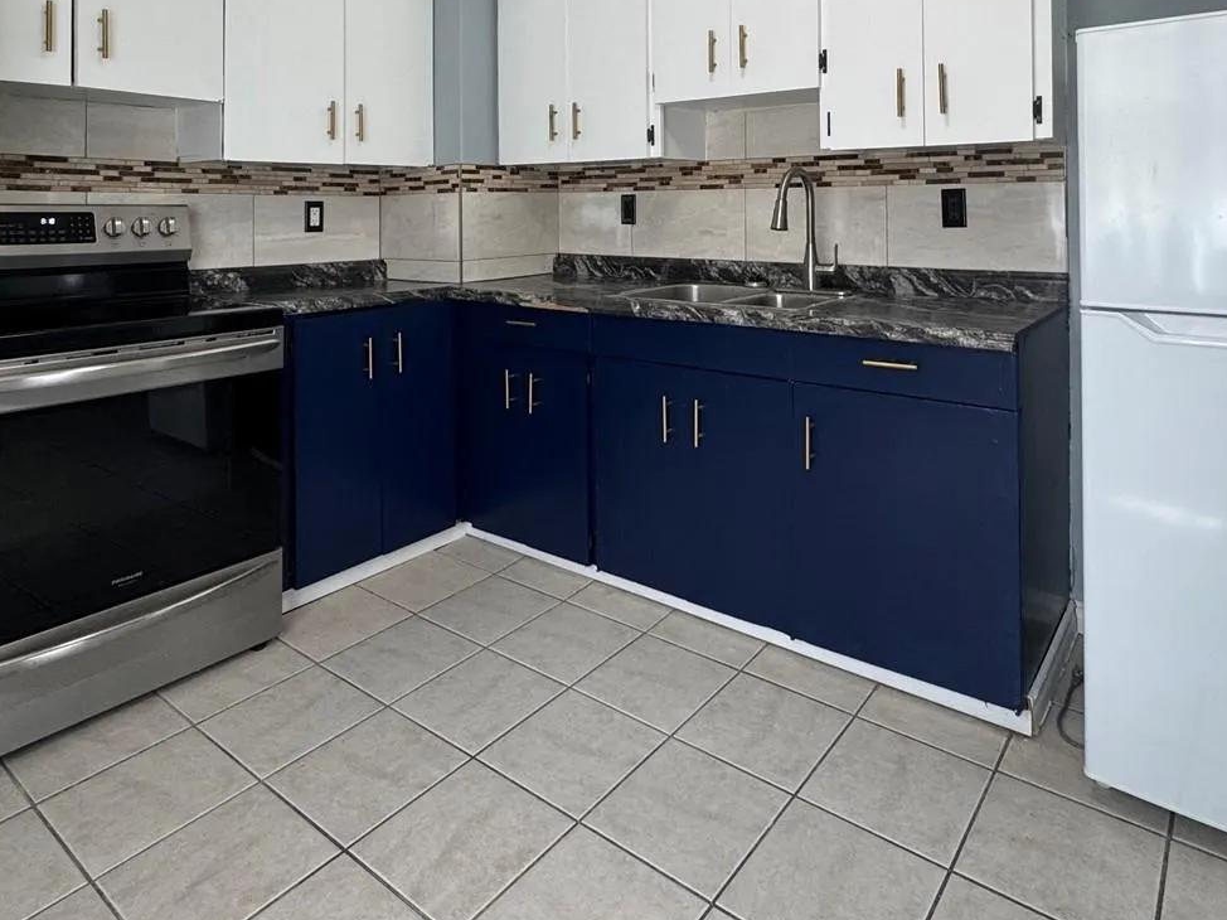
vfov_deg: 55.1
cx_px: 655
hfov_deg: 73.8
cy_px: 197
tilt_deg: +0.4
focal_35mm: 23
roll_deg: +1.2
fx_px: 815
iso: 125
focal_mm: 2.22
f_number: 2.2
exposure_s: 1/120
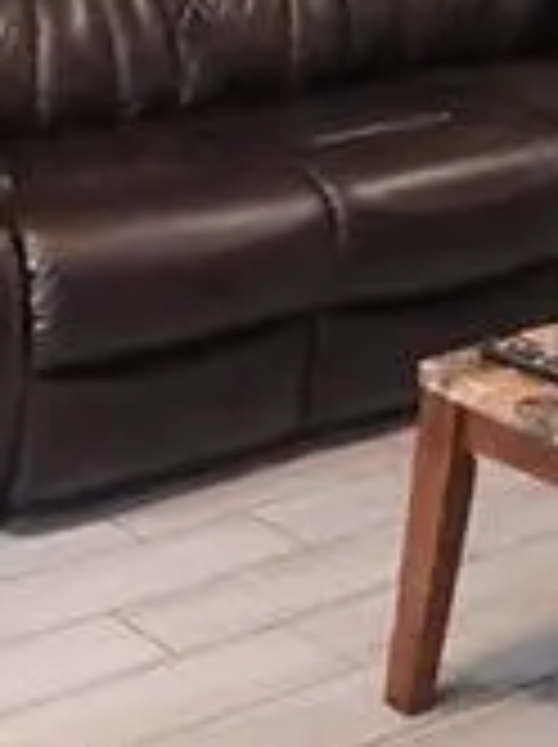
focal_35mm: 94
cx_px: -171
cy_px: 423
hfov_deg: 15.0
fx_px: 2026
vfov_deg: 20.9
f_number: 2.2
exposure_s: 1/40
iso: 320
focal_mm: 2.2
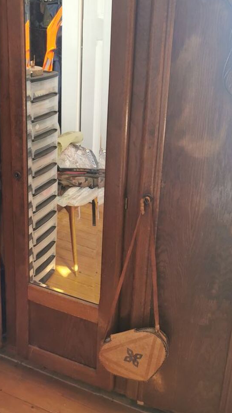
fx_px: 448
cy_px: 155
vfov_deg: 48.9
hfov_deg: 28.9
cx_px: 89
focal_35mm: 41
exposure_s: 1/100
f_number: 1.6
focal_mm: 5.56
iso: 160
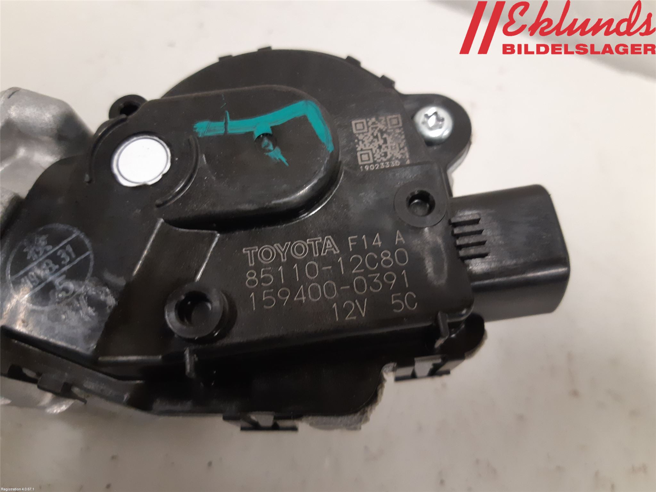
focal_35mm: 26
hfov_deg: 67.3
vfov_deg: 53.1
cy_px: 246
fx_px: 493
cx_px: 328
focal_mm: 3.93
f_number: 1.7
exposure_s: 1/33
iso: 250
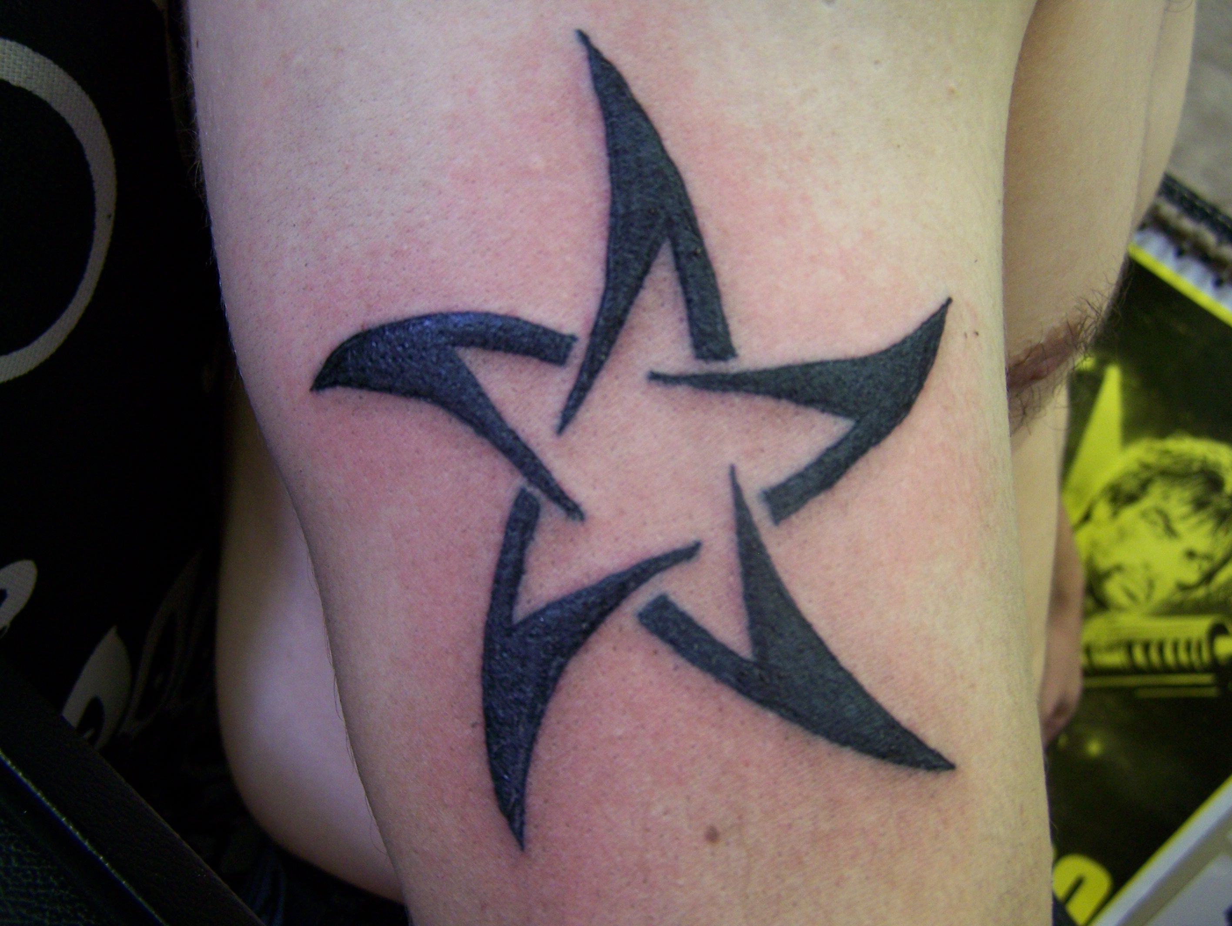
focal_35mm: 38
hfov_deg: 48.9
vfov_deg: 37.8
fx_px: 1353
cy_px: 463
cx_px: 616
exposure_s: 1/30
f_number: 2.8
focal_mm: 6.3
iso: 160
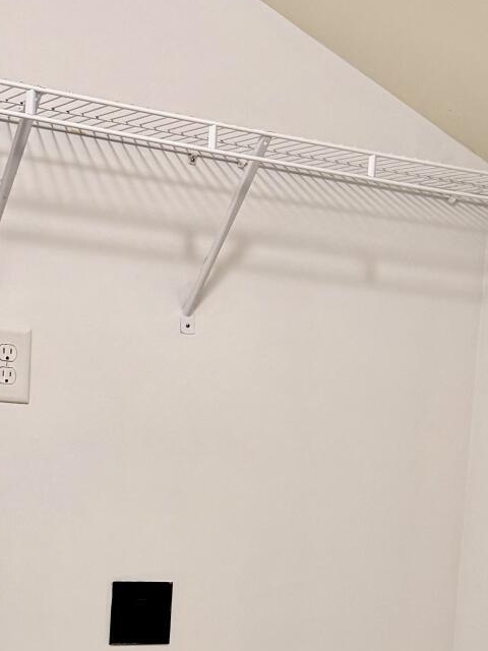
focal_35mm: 75
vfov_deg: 25.1
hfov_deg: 19.5
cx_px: 348
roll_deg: -5.3
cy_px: 598
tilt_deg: -5.8
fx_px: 1410
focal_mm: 6.76
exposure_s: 1/120
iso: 320
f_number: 1.78
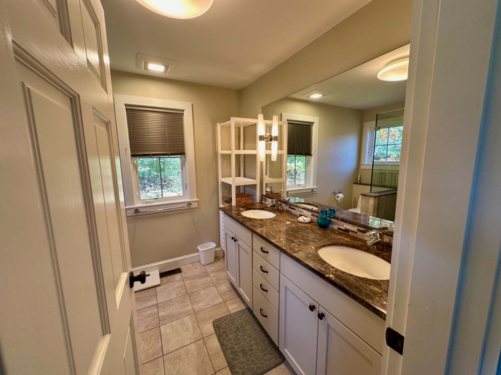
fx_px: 203
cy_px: 188
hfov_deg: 102.1
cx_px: 250
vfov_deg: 85.7
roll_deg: +0.2
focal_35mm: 14
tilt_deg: -8.1
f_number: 2.2
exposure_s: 1/120
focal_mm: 2.22
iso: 160
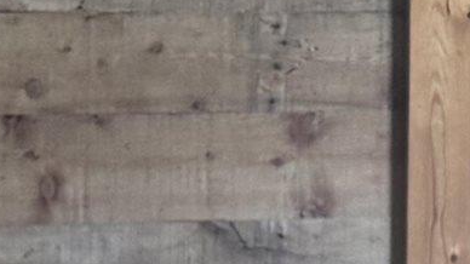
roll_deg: -0.8
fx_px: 2579
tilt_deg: -2.8
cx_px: 588
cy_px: -74
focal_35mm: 207
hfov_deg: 10.2
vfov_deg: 5.8
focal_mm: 6.76
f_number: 1.78
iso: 200
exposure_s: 1/60
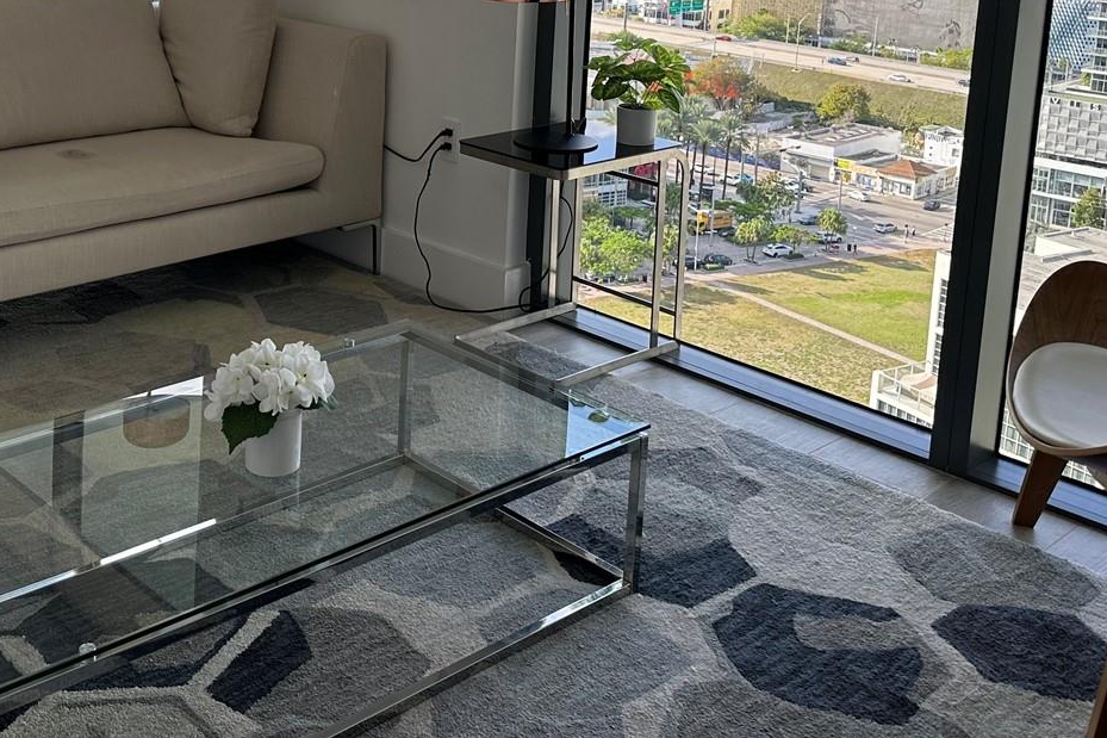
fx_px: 1322
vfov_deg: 30.0
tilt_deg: -10.9
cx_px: 385
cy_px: 94
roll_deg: -1.9
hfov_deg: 44.9
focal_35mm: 43
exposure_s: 1/464
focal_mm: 6.86
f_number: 1.78
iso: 80
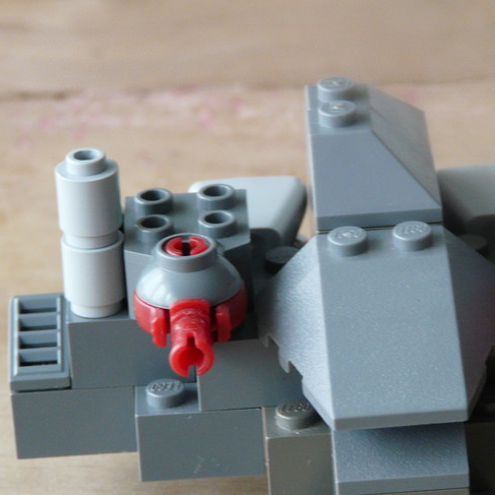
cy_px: 318
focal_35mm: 206
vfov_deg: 8.5
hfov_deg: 8.5
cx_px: 326
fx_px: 3333
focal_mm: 20.6
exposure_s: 1/5
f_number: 3.6
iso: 200
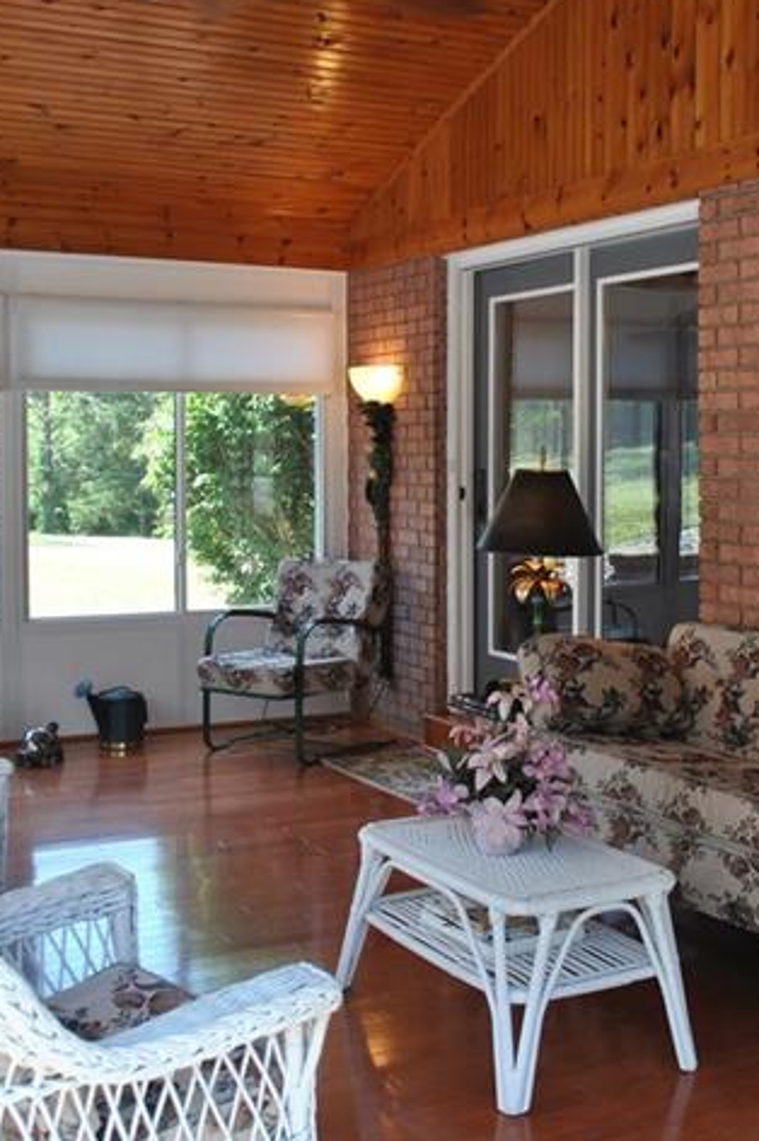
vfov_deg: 44.5
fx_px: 1393
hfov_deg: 30.4
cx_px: 448
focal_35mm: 44
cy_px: 546
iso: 200
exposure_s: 1/80
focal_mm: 18
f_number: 4.5
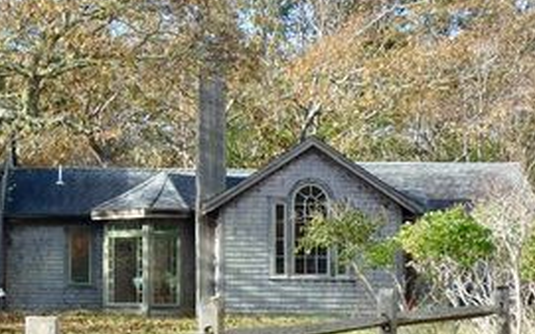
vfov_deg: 13.6
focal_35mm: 96
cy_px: 248
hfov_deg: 21.5
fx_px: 1399
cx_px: 130
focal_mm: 8.7
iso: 125
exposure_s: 1/200
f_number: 5.2
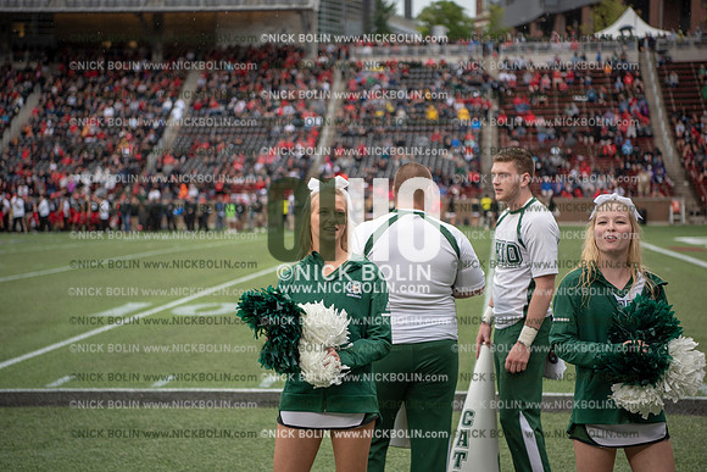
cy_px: 236
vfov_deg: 19.5
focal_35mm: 70
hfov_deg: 28.8
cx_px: 354
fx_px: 1375
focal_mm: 70
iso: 250
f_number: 2.8
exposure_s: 1/800
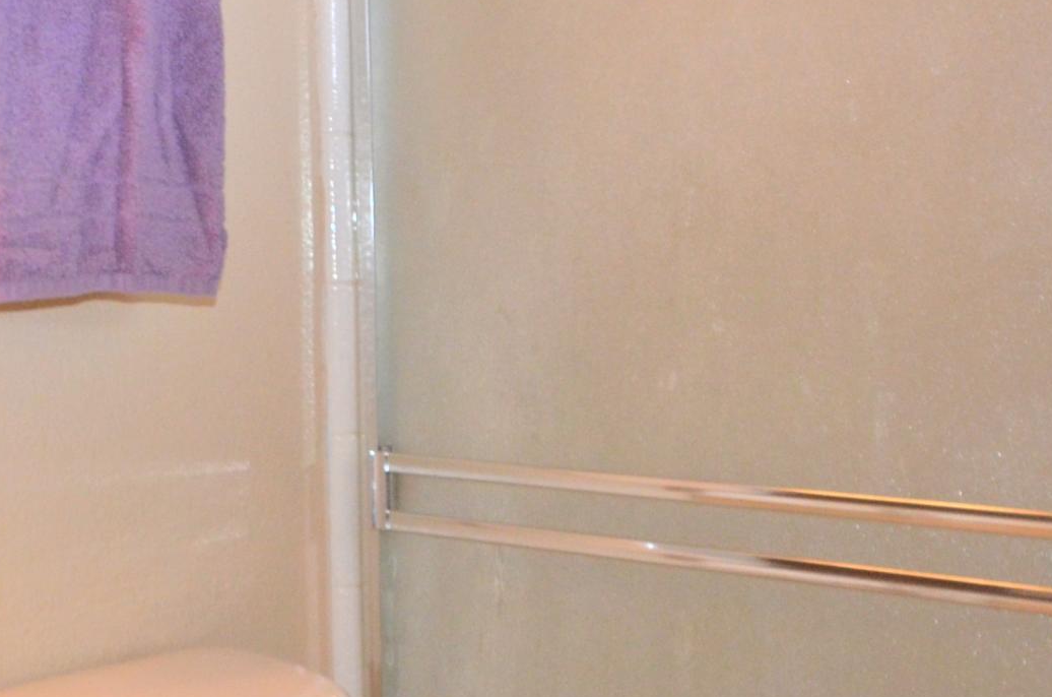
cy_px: 87
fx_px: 1646
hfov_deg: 31.4
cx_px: -111
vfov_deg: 23.3
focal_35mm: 56
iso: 800
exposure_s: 1/60
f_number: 4.5
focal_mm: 13
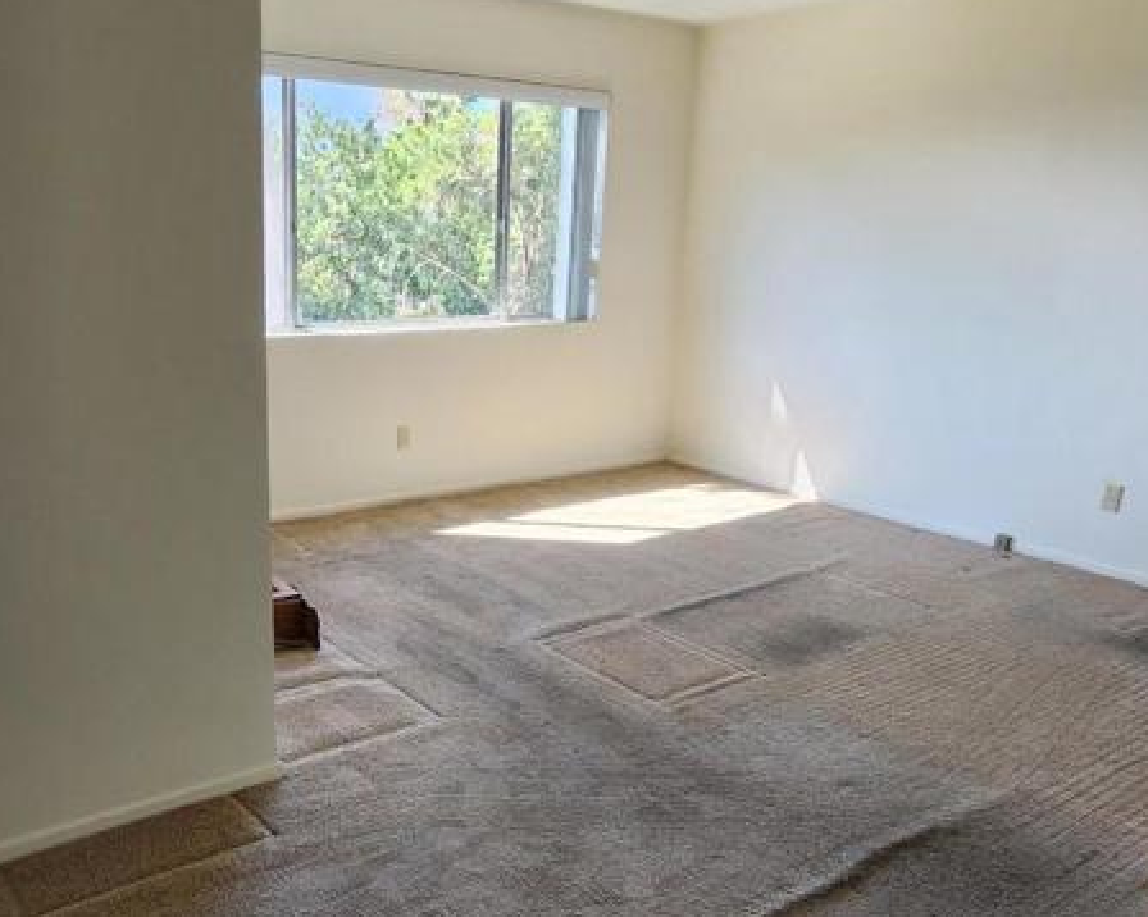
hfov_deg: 59.8
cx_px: 438
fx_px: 985
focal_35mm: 29
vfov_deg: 49.9
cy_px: 479
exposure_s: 1/120
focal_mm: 2.2
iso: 80
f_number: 2.2
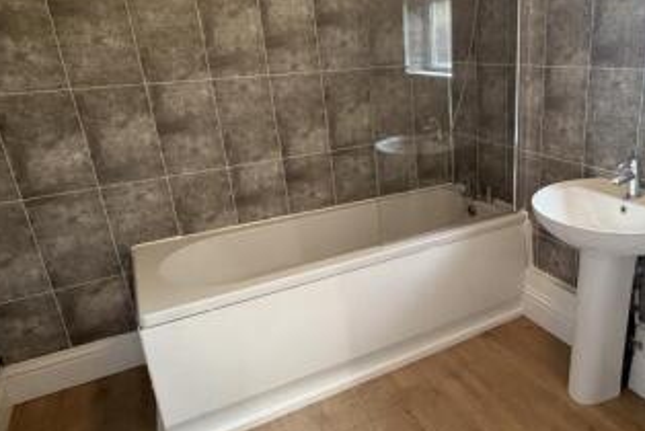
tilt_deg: -20.0
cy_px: 200
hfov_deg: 65.1
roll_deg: +2.2
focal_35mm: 27
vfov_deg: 48.0
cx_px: 443
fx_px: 484
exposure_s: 1/50
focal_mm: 2.22
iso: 320
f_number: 2.2
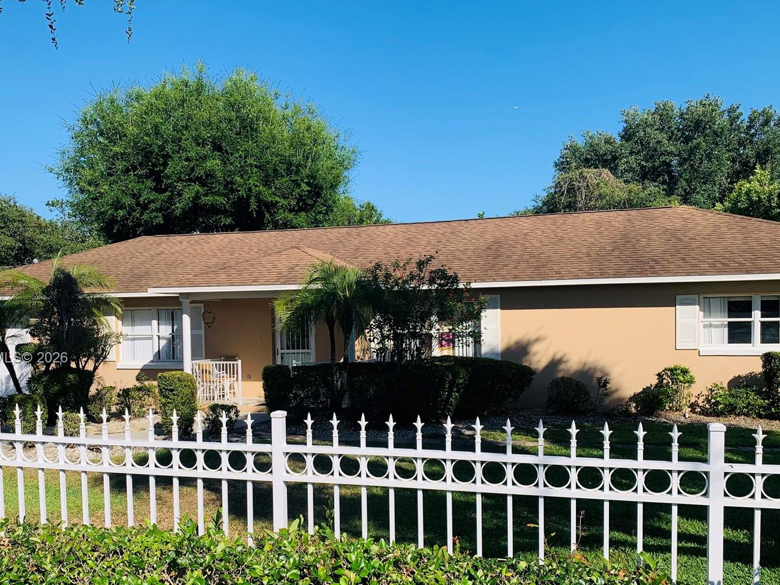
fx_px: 721
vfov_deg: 43.9
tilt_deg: -3.1
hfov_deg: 56.8
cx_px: 361
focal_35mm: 32
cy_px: 359
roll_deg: +1.2
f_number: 1.8
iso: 25
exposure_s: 1/2421
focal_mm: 4.25
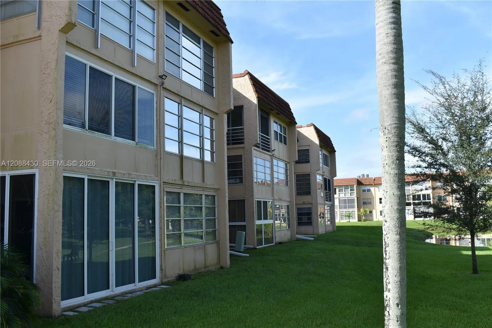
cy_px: 164
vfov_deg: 40.0
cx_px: 246
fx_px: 451
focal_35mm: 33
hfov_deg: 57.2
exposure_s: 1/250
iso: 140
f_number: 8
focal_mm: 22
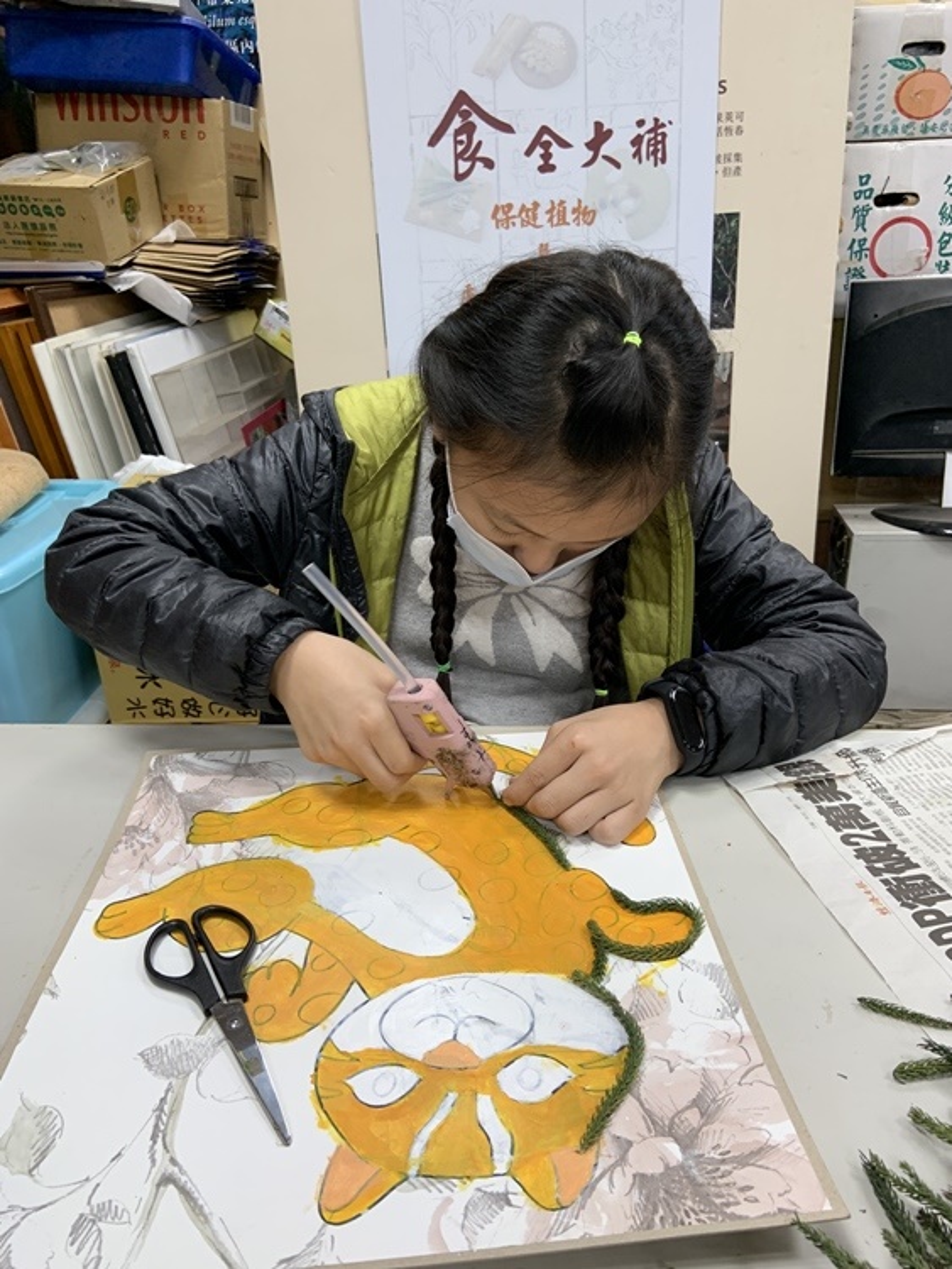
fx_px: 953
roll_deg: +4.9
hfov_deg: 53.1
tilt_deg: -25.2
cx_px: 476
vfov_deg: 67.3
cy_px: 634
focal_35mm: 26
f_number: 1.8
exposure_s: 1/60
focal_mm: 4.25
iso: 80
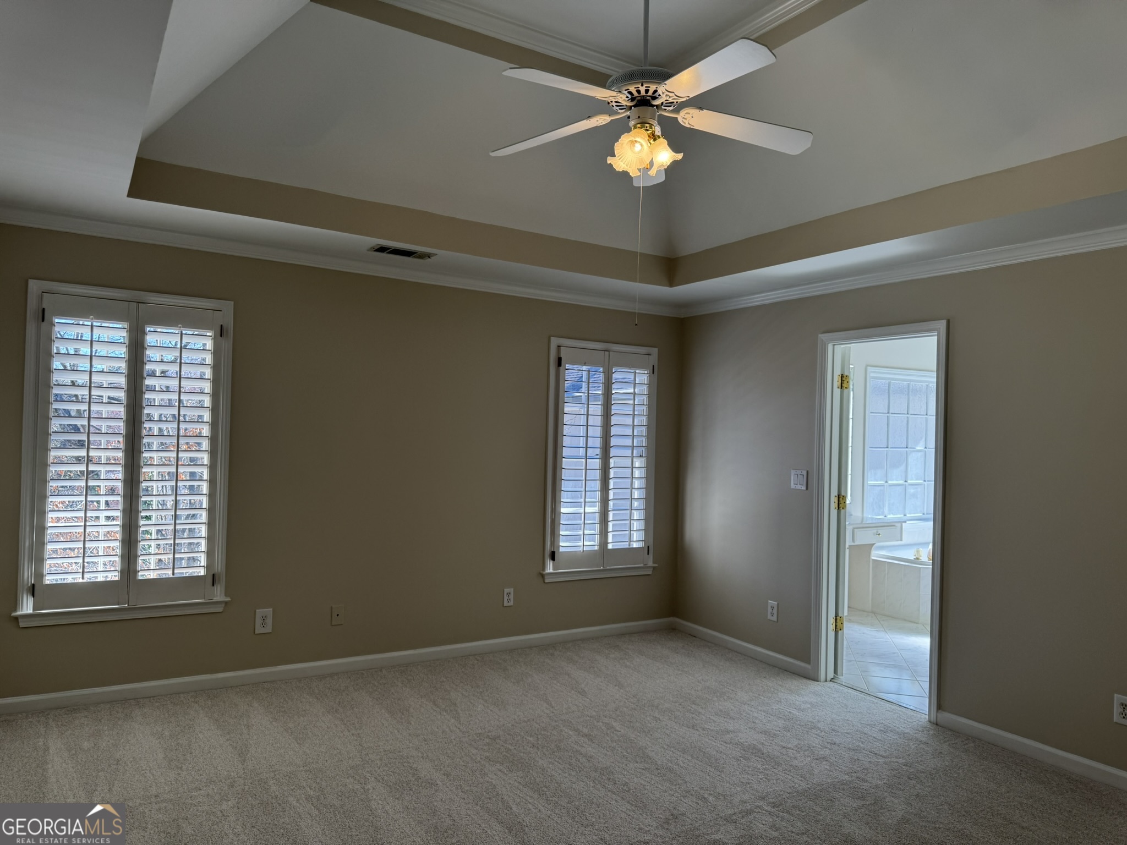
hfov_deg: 71.6
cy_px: 422
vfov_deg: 56.8
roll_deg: -2.3
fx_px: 781
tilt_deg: -0.5
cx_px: 564
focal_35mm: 24
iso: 80
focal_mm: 6.76
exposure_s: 1/296
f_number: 1.78
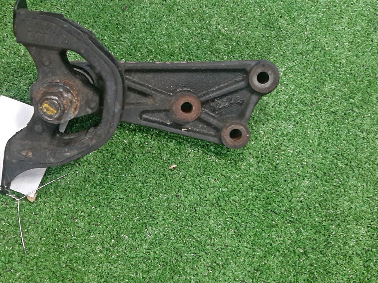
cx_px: 163
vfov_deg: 38.5
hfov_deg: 50.0
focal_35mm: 37
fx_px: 404
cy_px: 109
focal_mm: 3.93
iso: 212
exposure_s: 1/50
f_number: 1.7
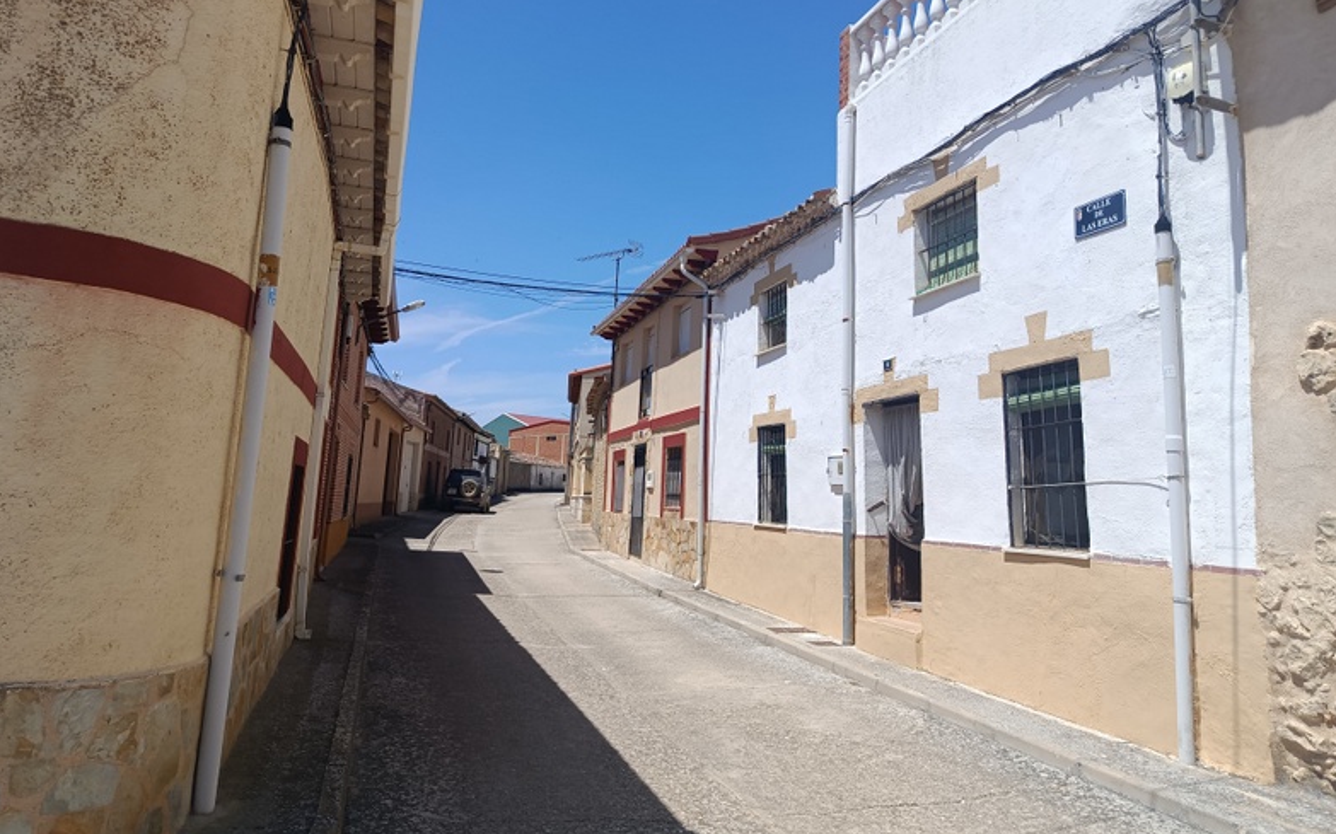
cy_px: 341
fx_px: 946
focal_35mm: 26
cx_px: 665
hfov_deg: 70.4
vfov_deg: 47.3
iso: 51
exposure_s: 1/792
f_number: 1.7
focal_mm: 5.24
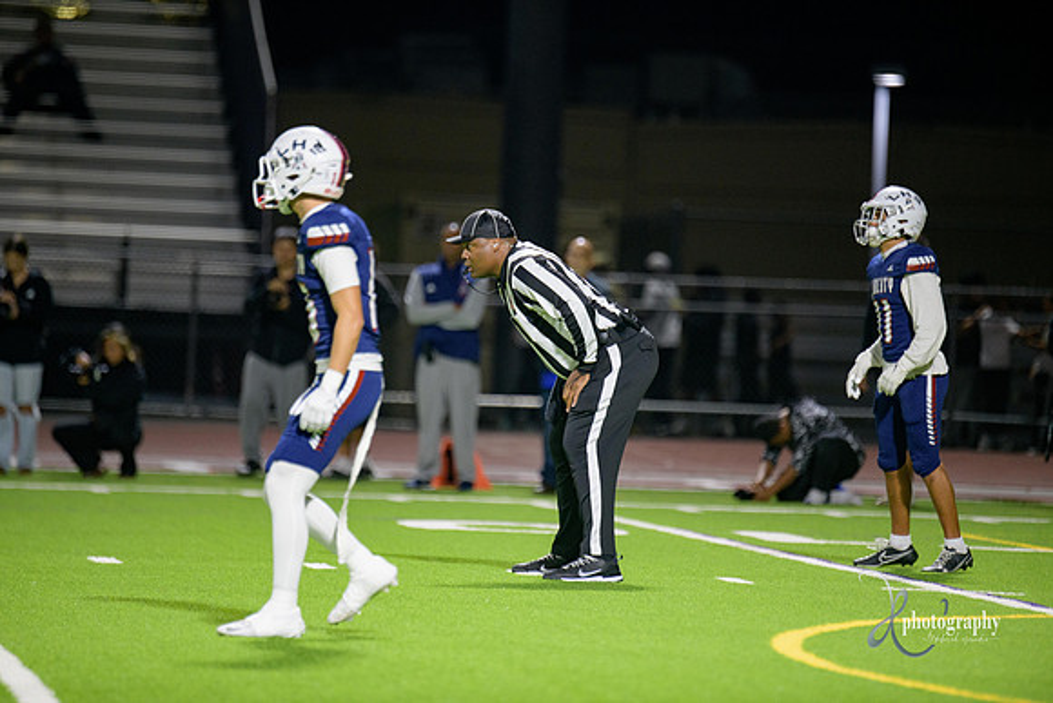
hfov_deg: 6.9
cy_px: 352
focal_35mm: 300
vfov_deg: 4.6
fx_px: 8777
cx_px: 526
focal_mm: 300
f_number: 2.8
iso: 2000
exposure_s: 1/250
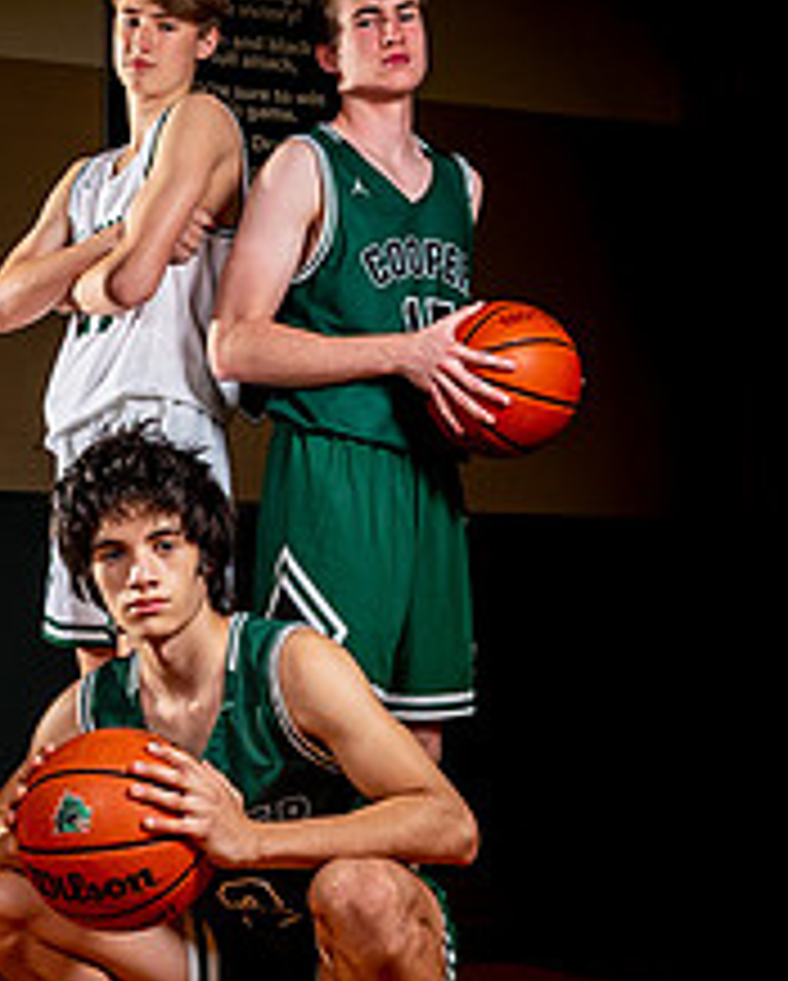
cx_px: 49
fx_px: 1978
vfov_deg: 27.7
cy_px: 632
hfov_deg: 21.9
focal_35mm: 68
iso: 125
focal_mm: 24
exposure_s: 1/125
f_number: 8
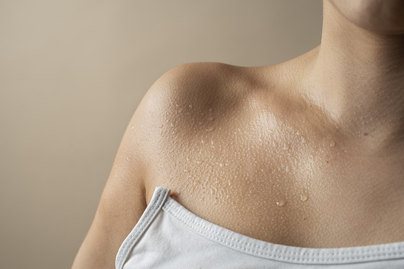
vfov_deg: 27.0
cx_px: 202
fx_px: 561
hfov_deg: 39.6
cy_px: 134
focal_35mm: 50
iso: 100
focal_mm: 50
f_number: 4.5
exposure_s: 1/100
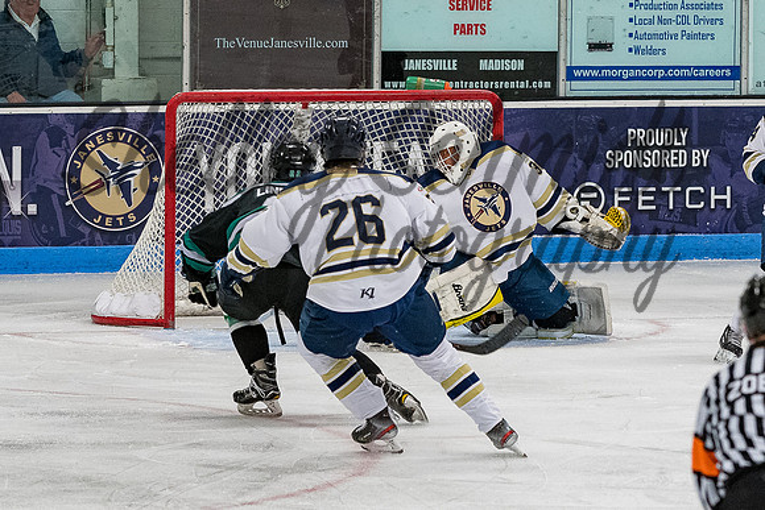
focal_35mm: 331
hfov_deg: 6.2
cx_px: 515
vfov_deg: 4.2
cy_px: 290
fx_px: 7039
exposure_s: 1/800
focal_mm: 125
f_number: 3.5
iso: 2000
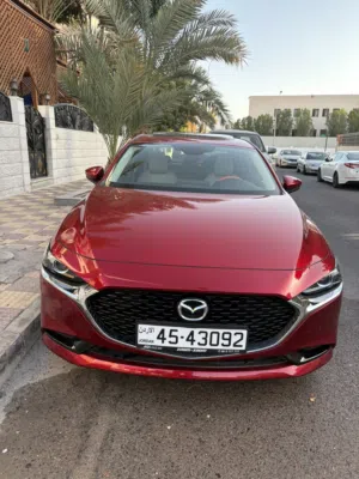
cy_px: 240
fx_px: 360
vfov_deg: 67.3
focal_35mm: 26
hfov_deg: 53.1
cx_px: 180
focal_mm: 5.96
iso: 64
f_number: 1.6
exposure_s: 1/409
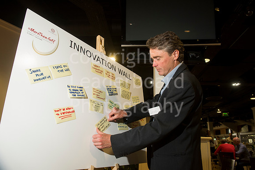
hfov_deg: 73.7
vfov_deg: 53.2
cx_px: 128
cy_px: 85
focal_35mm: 24
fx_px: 170
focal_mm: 24
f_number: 5.6
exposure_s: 1/80
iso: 1250
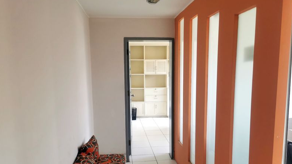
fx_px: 232
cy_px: 101
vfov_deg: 38.7
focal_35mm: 30
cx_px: 147
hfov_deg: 64.3
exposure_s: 1/60
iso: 160
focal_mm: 5.56
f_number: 1.6
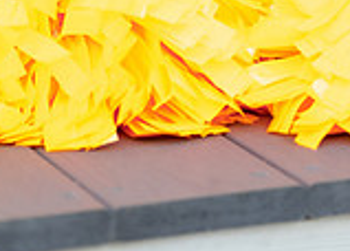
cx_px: 261
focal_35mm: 269
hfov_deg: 7.5
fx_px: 2677
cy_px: -239
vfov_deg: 5.3
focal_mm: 50
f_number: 1.2
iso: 100
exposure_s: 1/2500
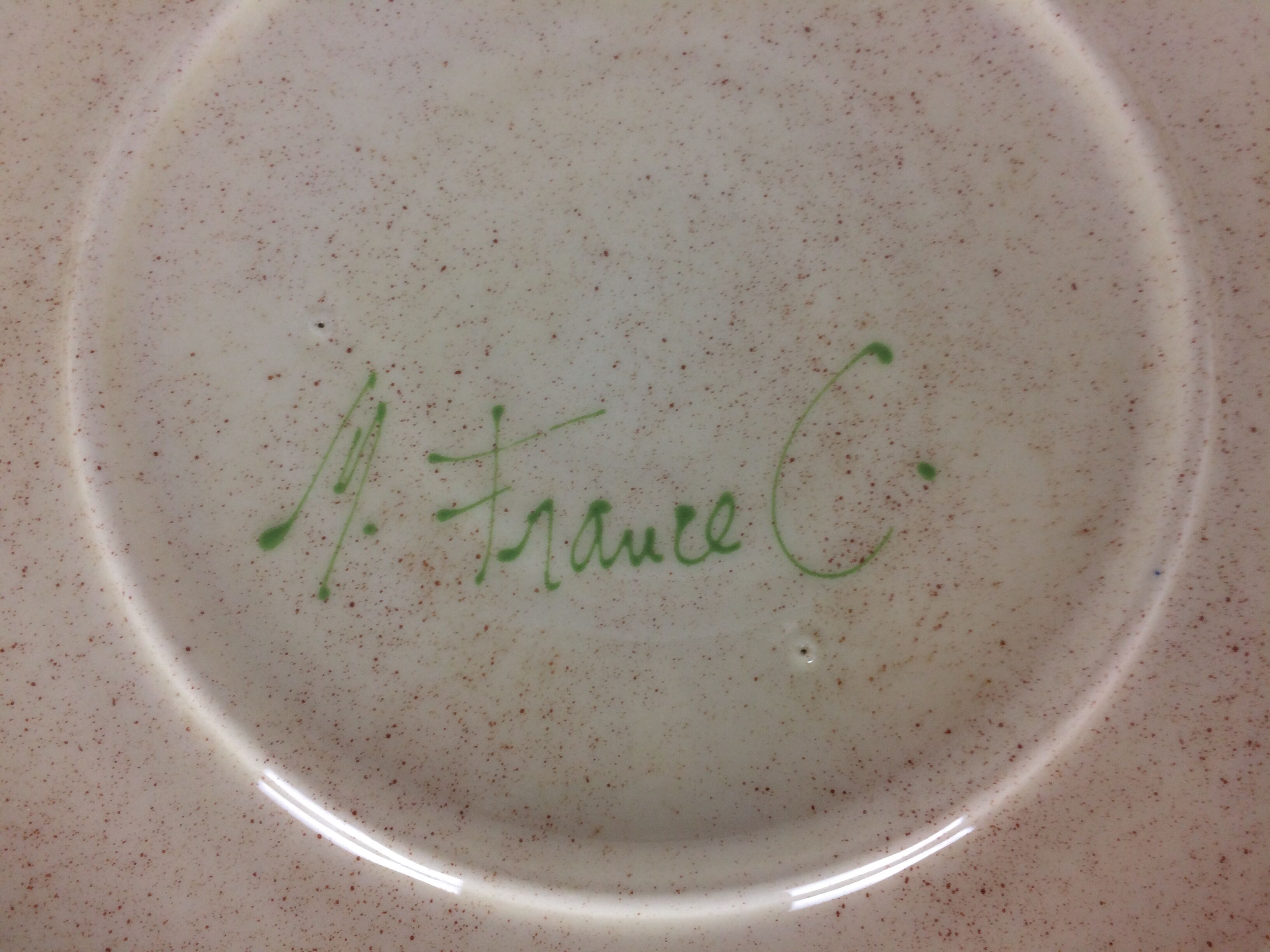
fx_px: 1064
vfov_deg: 48.2
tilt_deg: -73.5
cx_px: 635
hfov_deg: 61.7
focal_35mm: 29
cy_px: 476
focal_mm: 4.15
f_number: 2.2
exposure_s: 1/50
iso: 50
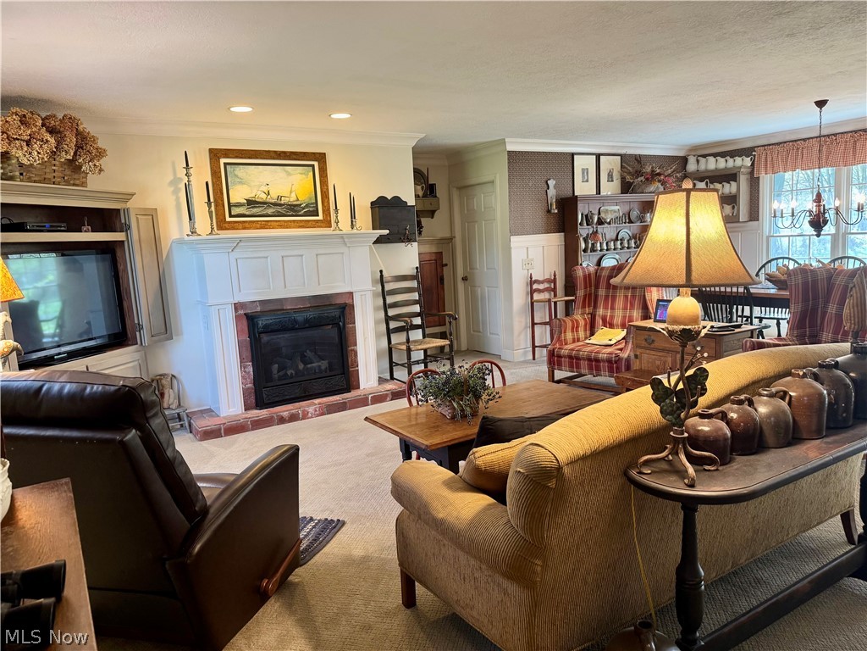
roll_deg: +3.5
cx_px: 434
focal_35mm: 24
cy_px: 326
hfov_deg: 71.6
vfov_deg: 56.8
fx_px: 601
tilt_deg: -6.7
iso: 250
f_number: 1.78
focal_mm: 6.76
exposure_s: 1/60
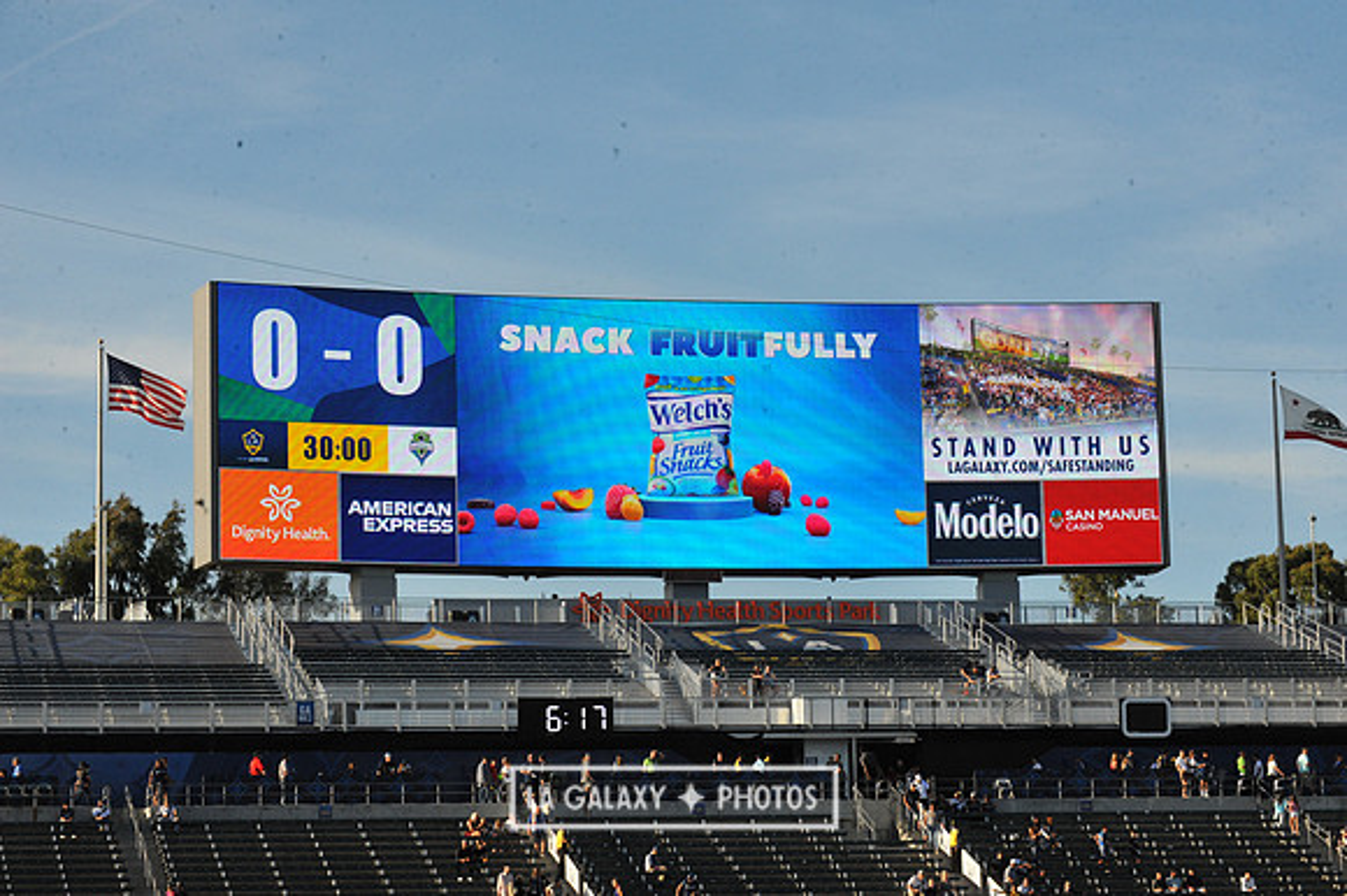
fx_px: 3926
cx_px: 674
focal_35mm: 105
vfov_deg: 13.0
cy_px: 448
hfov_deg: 19.5
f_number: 16
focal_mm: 105
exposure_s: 1/1000
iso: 1600
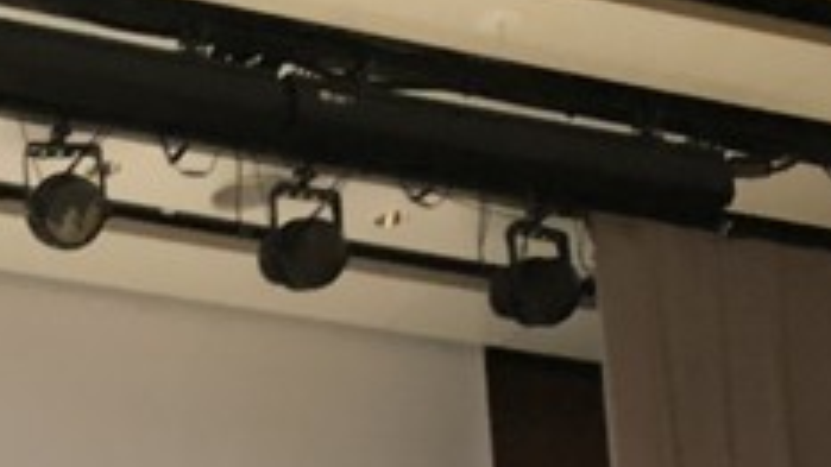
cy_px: 1208
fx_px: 2952
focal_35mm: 134
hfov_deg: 14.8
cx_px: -428
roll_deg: +1.5
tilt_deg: +6.9
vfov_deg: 8.2
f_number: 1.8
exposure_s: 1/6
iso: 80
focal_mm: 4
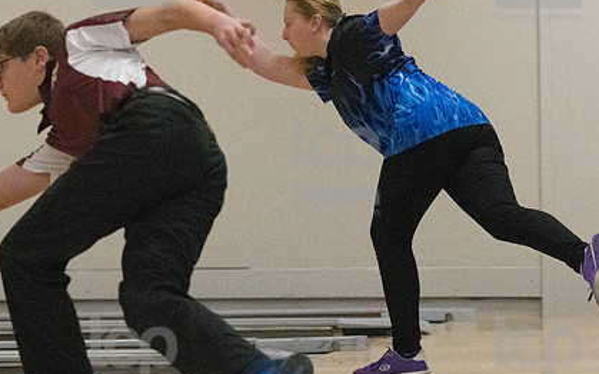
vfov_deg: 4.6
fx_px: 4653
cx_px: 336
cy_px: 167
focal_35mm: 285
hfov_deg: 7.4
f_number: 4
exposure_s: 1/1250
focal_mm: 135
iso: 10000
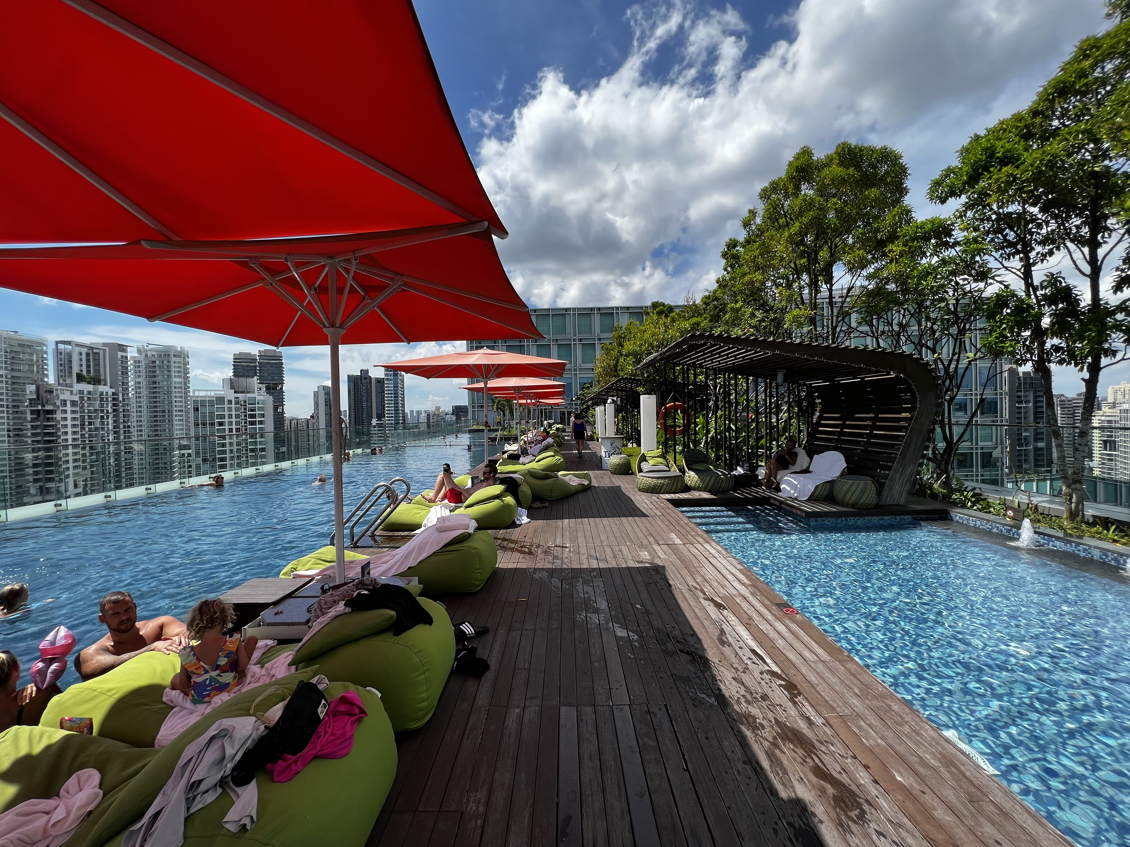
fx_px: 424
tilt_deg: -1.1
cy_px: 424
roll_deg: +1.3
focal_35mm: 13
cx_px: 565
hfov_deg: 106.2
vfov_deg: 89.9
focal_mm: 1.57
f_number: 1.8
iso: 32
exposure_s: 1/1553
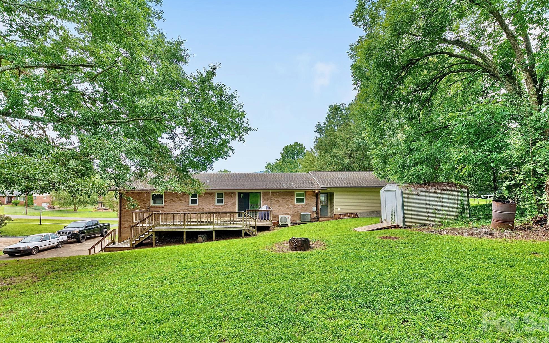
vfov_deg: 71.2
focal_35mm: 16
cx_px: 284
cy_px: 176
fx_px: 239
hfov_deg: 97.8
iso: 400
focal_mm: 10
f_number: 8
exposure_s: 1/13
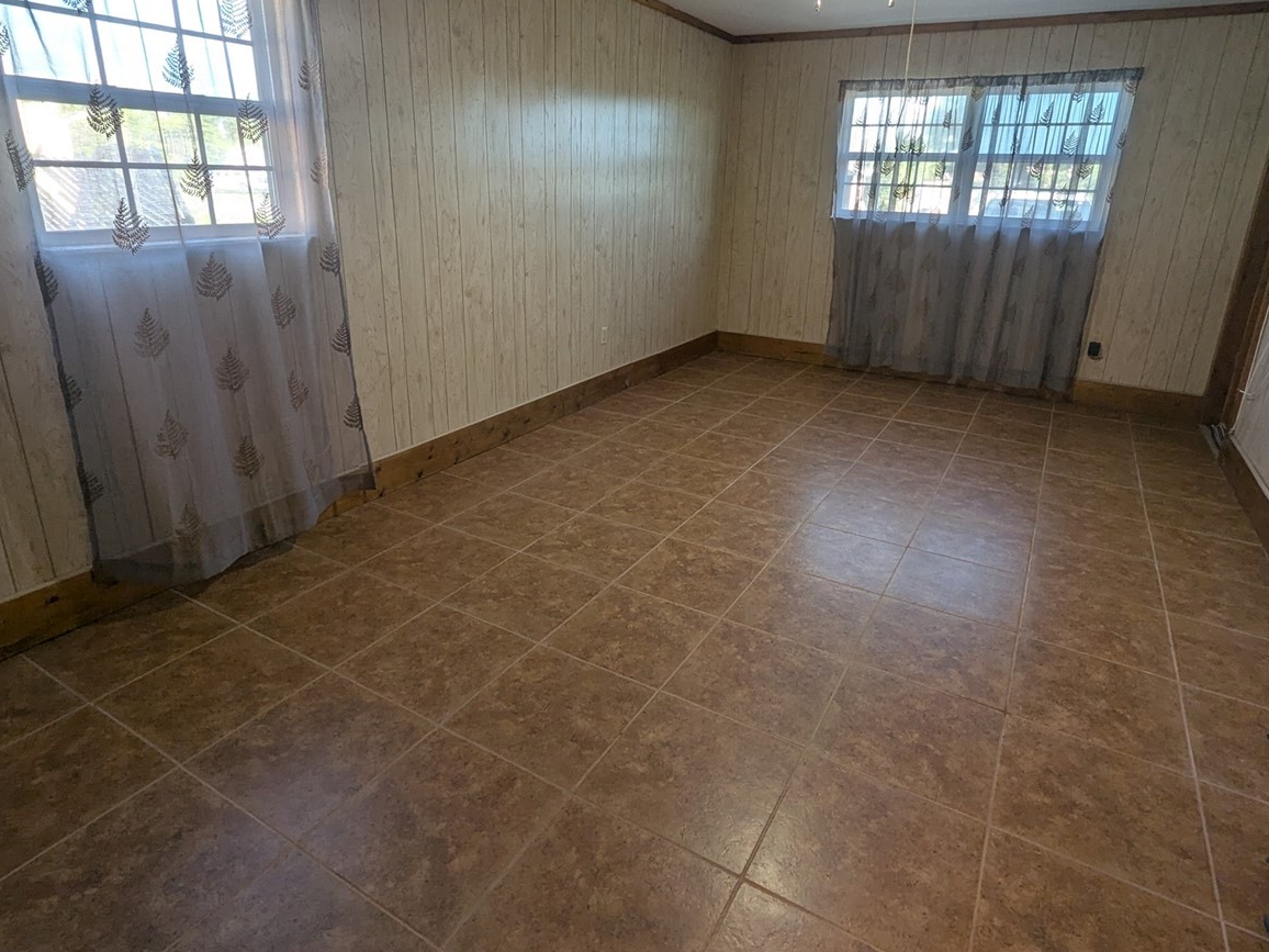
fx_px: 660
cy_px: 405
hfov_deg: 87.8
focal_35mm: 18
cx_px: 639
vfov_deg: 71.2
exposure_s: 1/30
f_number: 2.2
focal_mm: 1.95
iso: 40
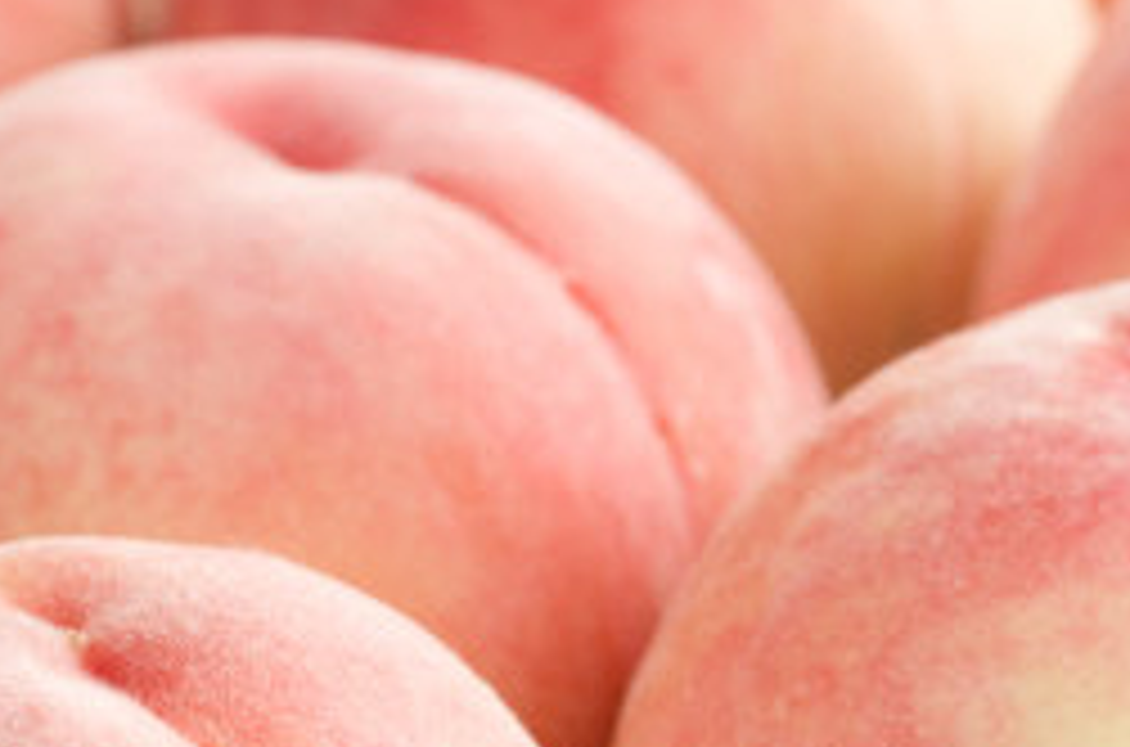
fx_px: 5730
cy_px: 504
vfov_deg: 7.5
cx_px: 711
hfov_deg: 11.3
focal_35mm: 183
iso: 200
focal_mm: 50
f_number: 5.6
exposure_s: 1/125
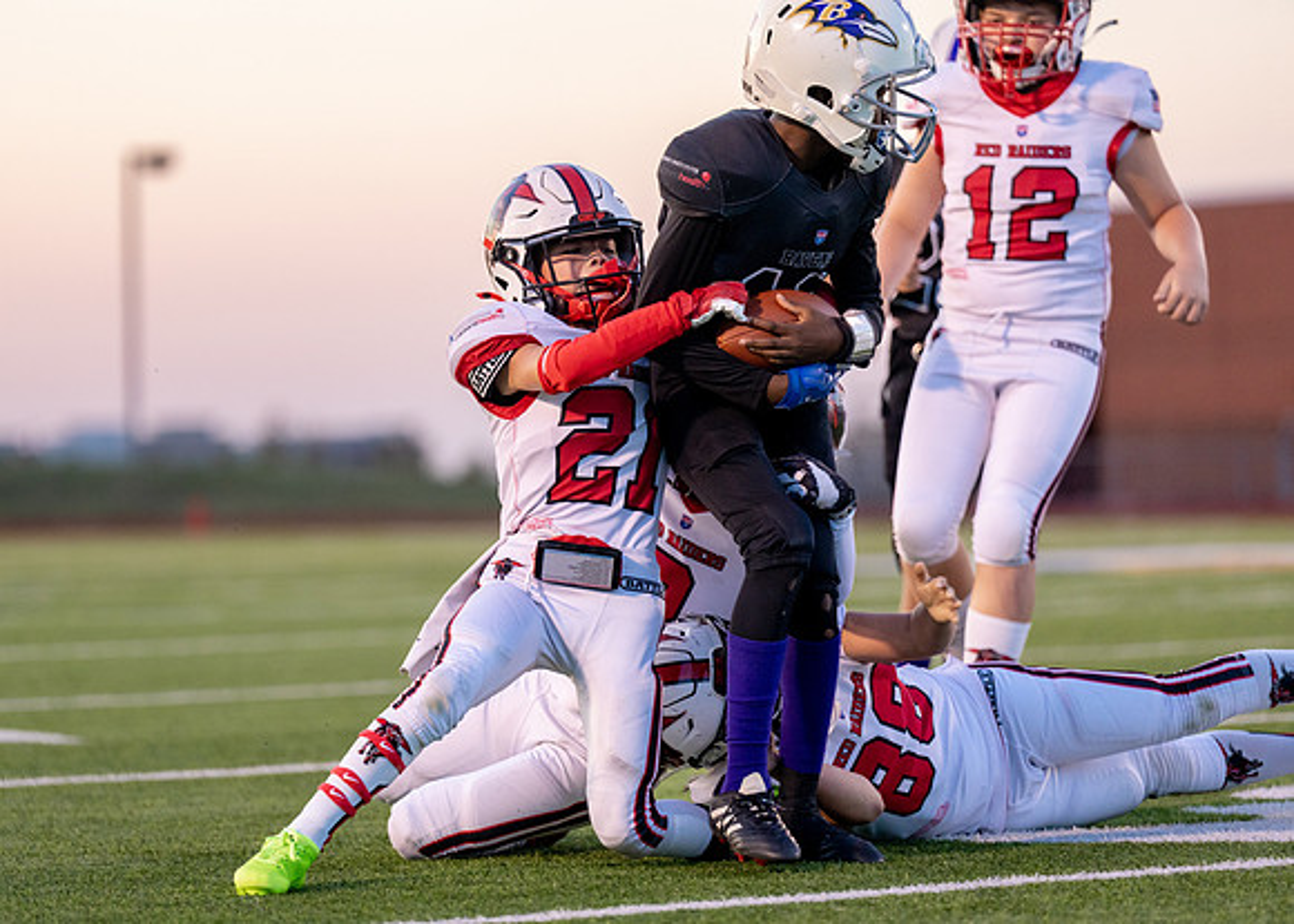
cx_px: 531
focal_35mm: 197
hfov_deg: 10.2
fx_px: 7225
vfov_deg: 7.3
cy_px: 507
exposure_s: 1/1000
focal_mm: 170
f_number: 2.8
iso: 1600
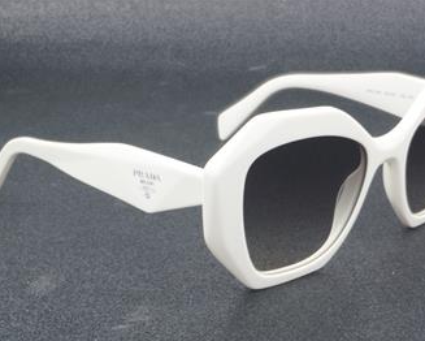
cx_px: 237
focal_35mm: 86
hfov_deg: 22.2
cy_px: 170
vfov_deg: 17.9
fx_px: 1082
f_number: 32
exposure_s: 1.3
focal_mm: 50
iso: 100
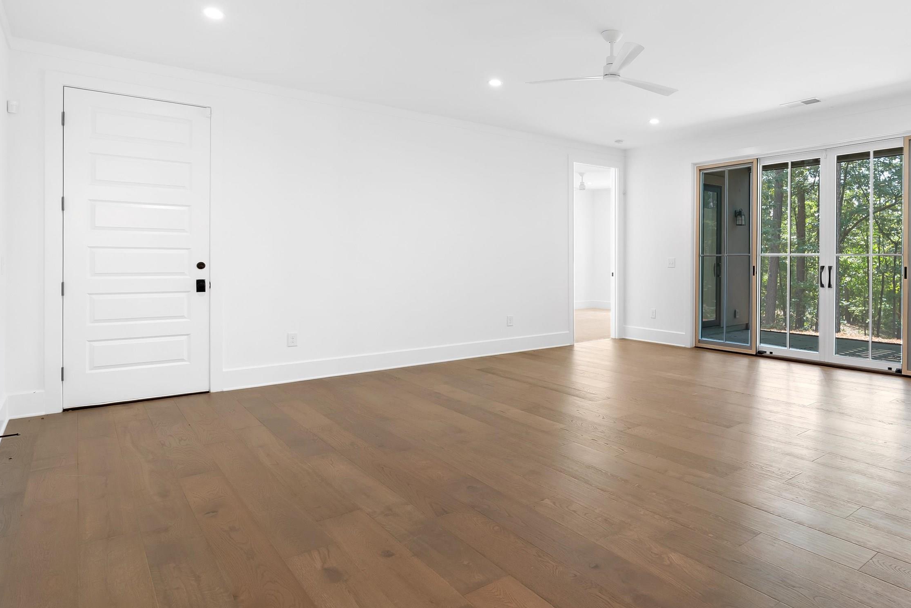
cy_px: 264
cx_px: 610
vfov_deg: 57.1
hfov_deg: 76.0
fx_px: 557
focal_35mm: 22
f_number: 8
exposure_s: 1/1.25
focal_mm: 16
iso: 100
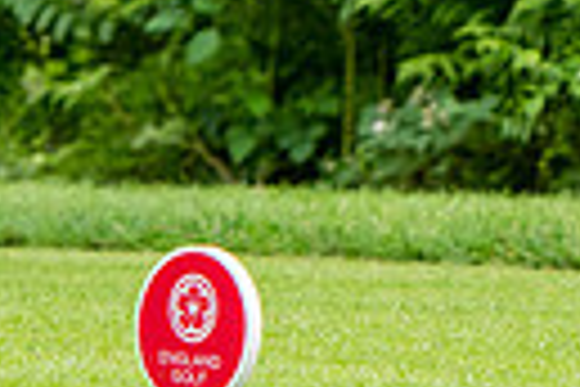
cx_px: 1182
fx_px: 14708
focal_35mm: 913
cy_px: -457
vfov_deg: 1.5
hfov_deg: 2.3
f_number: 3.5
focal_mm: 135
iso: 800
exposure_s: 1/1250
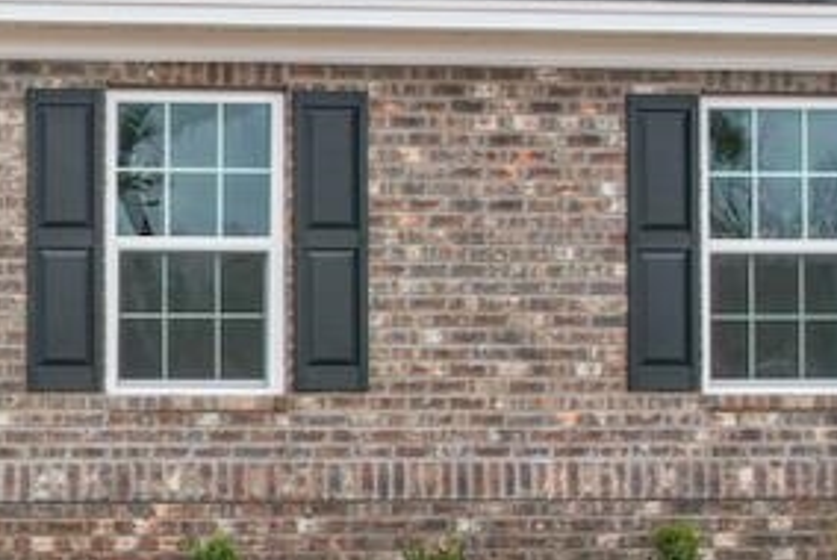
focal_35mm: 99
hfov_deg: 19.2
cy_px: 324
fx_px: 2304
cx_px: -221
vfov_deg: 13.9
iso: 110
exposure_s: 1/25
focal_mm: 8.38
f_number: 2.8
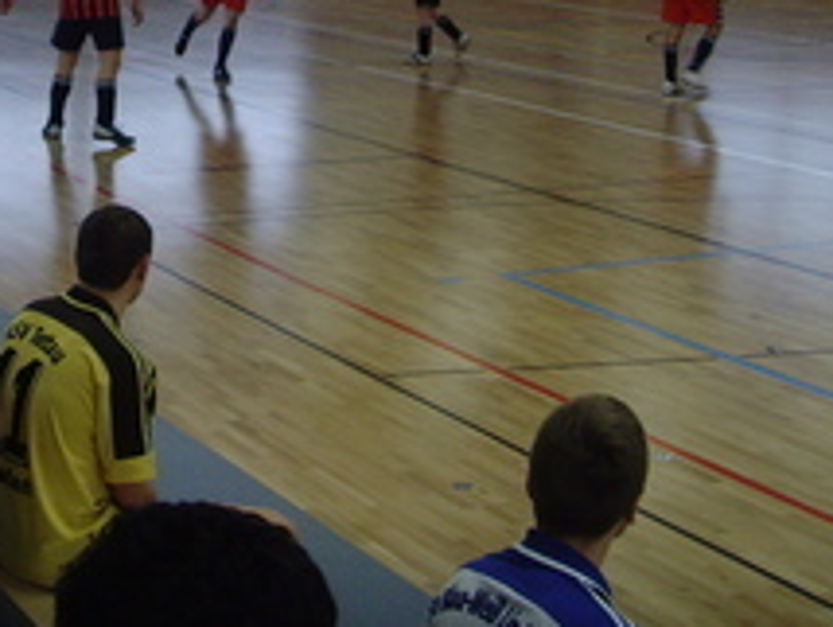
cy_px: -95
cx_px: 140
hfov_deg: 21.2
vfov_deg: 15.7
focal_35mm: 91
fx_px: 2192
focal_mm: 6.6
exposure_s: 1/45
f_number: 3.5
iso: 200
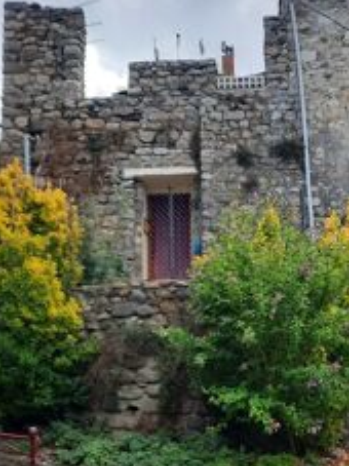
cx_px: 285
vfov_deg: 40.1
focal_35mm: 47
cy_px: 299
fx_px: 632
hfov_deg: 30.0
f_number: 2
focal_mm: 4.6
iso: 32
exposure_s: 1/302
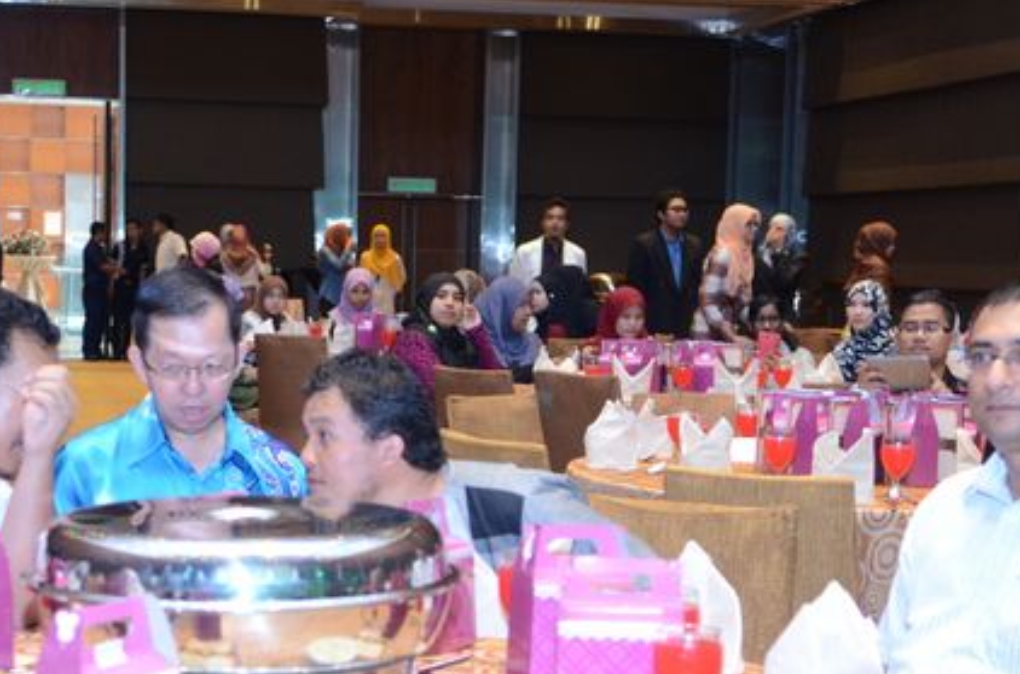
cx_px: 396
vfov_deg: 18.2
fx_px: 2091
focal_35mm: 74
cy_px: 483
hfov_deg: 27.3
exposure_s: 1/60
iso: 1250
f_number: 2.8
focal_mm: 26
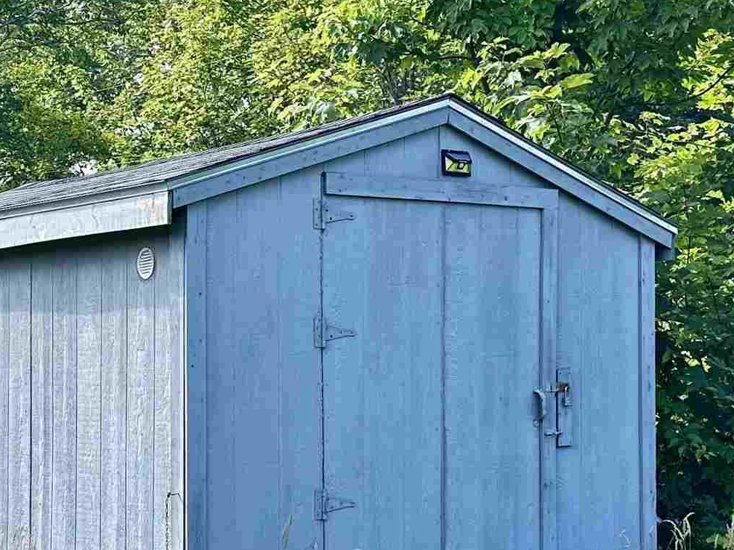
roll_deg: +0.1
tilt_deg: +1.4
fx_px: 1548
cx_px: 254
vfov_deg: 20.1
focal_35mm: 73
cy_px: 351
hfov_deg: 26.6
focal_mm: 6.86
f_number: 1.78
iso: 80
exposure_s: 1/1473
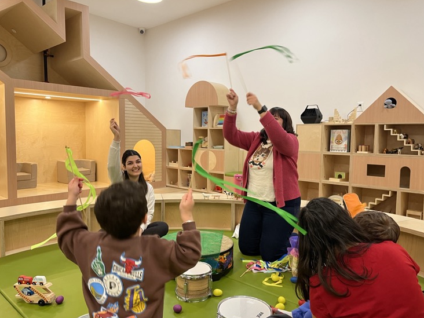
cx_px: 207
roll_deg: -1.4
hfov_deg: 65.3
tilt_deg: -3.4
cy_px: 163
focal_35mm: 27
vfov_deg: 51.3
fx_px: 331
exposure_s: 1/60
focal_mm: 5.1
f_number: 1.6
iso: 100
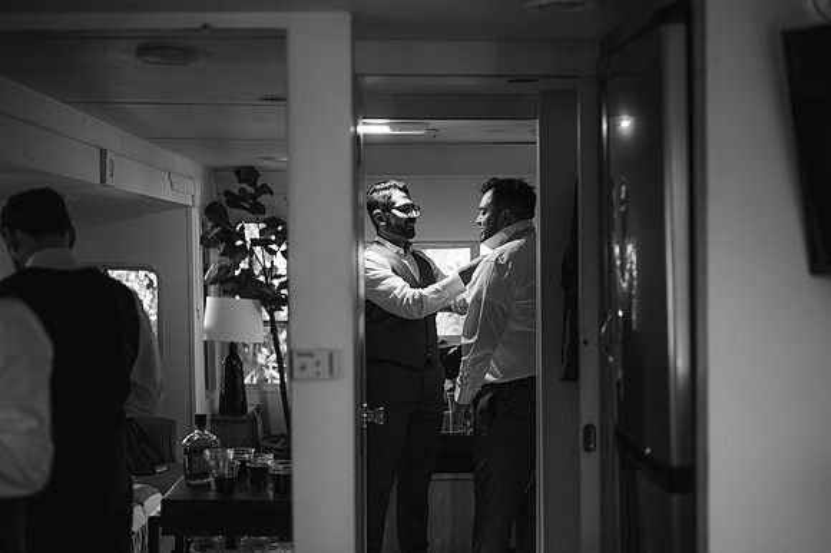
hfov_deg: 38.0
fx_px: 1206
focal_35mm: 52
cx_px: 416
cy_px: 276
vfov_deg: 25.8
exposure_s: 1/125
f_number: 1.8
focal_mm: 50
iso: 400
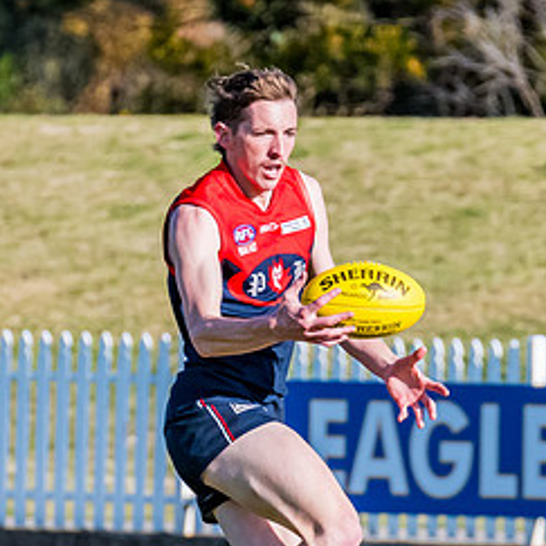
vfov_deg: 1.4
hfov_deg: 1.4
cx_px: 214
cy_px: 468
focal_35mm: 1219
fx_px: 21753
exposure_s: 1/1600
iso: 800
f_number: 9
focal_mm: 330
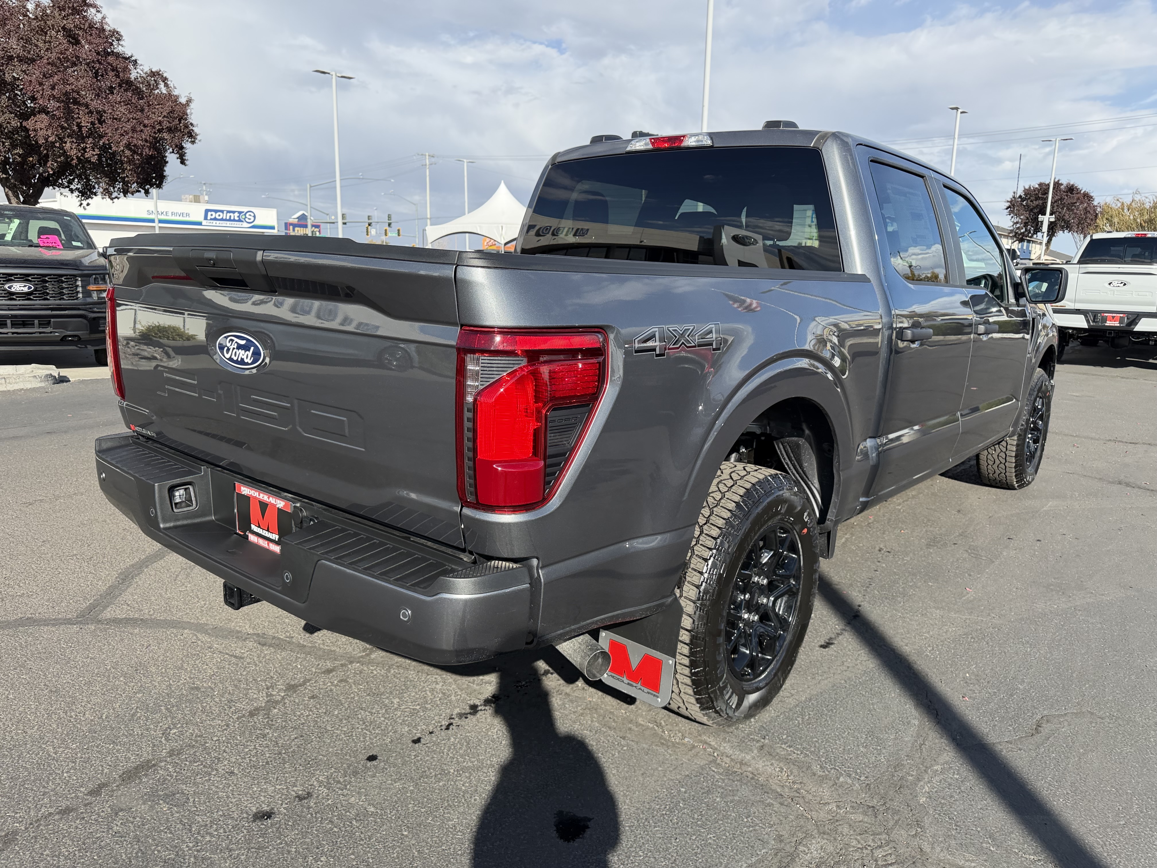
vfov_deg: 56.8
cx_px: 578
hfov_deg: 71.6
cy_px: 434
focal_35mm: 24
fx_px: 802
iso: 100
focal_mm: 6.76
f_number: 1.78
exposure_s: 1/3145
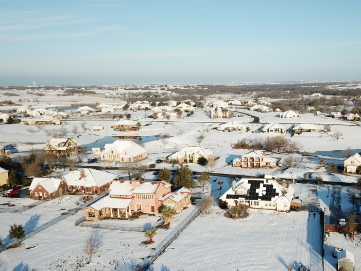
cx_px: 235
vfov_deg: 37.3
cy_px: 178
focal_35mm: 38
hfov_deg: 48.3
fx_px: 396
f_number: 2.2
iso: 100
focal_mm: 4.73
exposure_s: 1/100
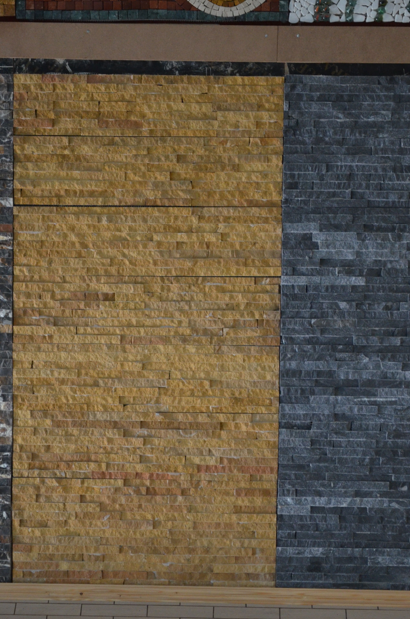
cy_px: 365
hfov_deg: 12.8
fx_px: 1830
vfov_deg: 19.2
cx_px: 168
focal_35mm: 107
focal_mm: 55
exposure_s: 1/30
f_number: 5.6
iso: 1400
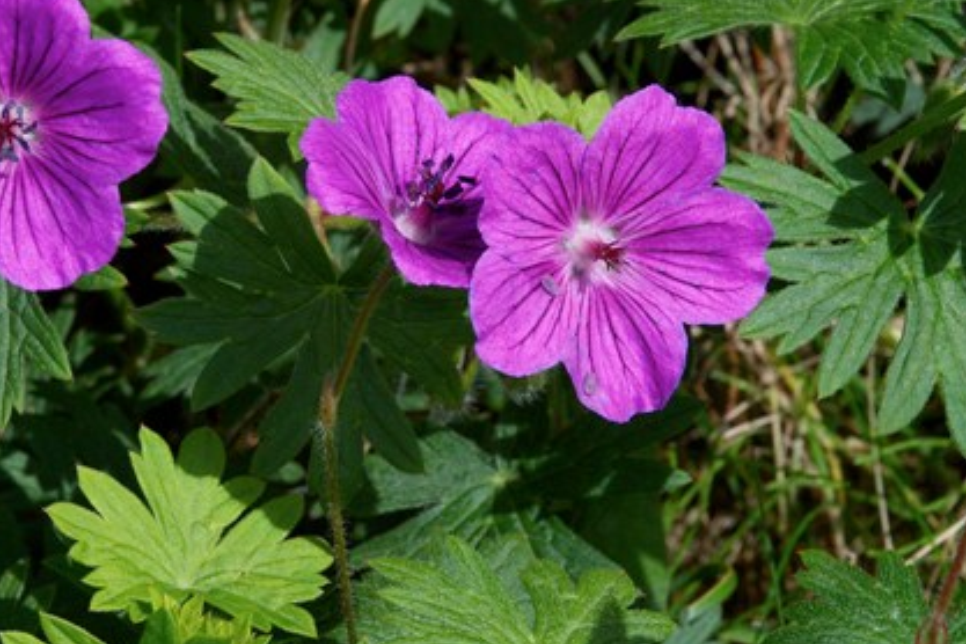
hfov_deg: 10.9
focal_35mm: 189
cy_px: 232
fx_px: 5071
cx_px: 422
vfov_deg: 7.3
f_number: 16
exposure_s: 1/250
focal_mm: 70
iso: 400
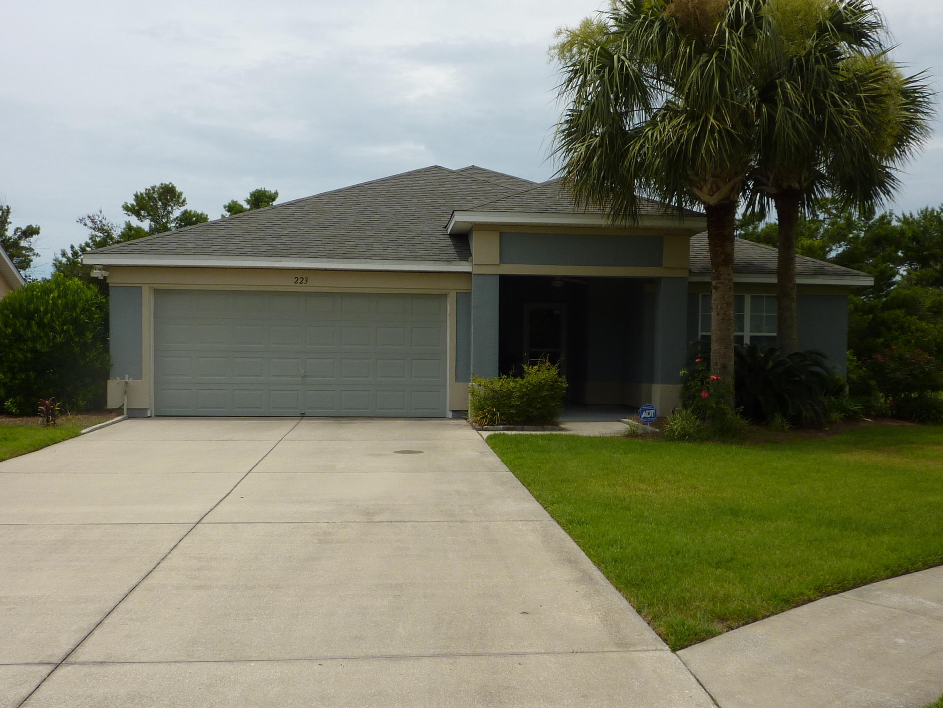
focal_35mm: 37
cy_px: 400
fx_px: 1008
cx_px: 496
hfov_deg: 50.1
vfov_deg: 38.6
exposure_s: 1/640
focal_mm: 4.7
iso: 80
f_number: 5.6
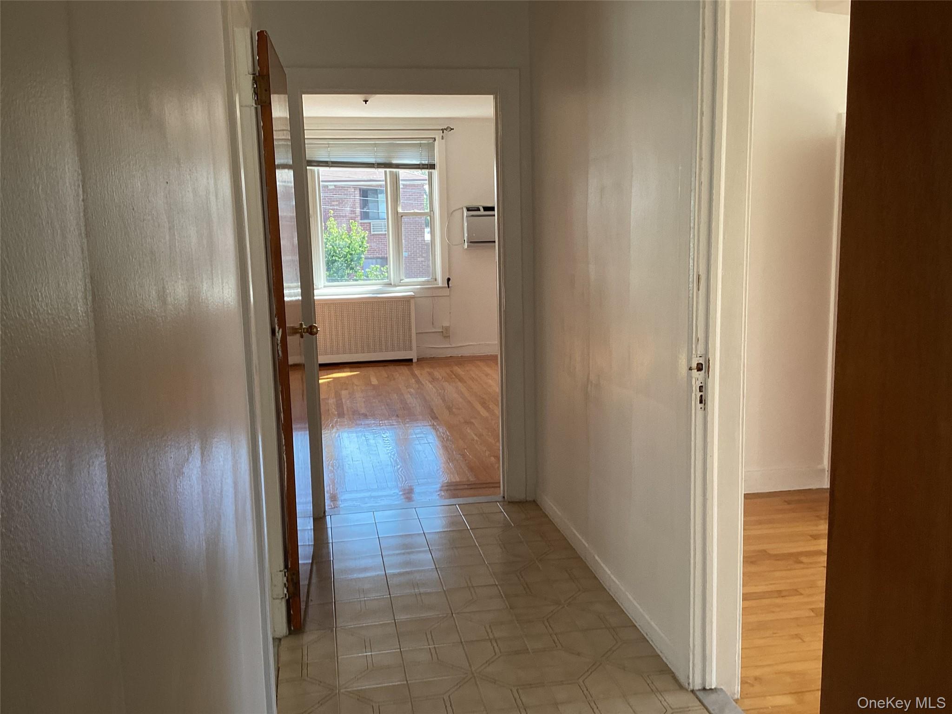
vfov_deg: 45.4
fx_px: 853
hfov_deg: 58.4
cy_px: 357
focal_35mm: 31
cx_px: 476
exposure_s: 1/120
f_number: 2.4
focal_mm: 3.3
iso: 50
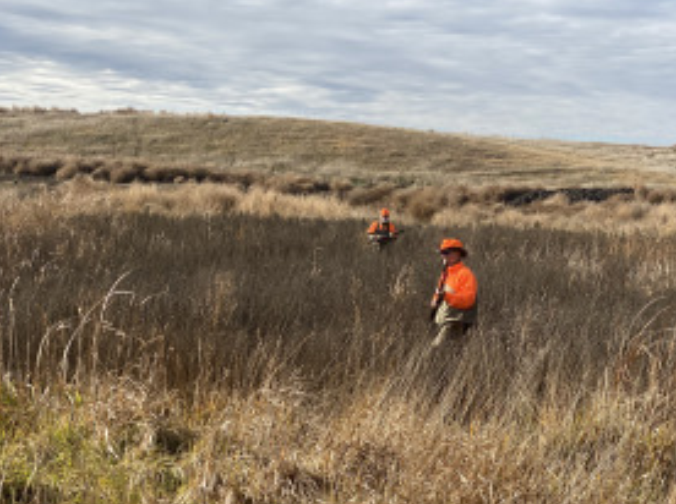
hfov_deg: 28.2
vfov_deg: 21.2
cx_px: 402
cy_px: 306
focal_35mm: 69
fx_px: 1345
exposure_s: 1/1712
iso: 20
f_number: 2
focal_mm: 6
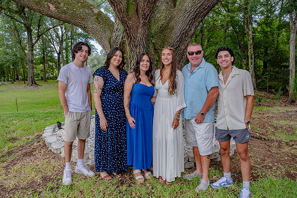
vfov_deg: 45.0
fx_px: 239
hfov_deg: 63.6
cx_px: 148
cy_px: 99
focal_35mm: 29
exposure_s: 1/640
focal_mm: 29
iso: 800
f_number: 5.6
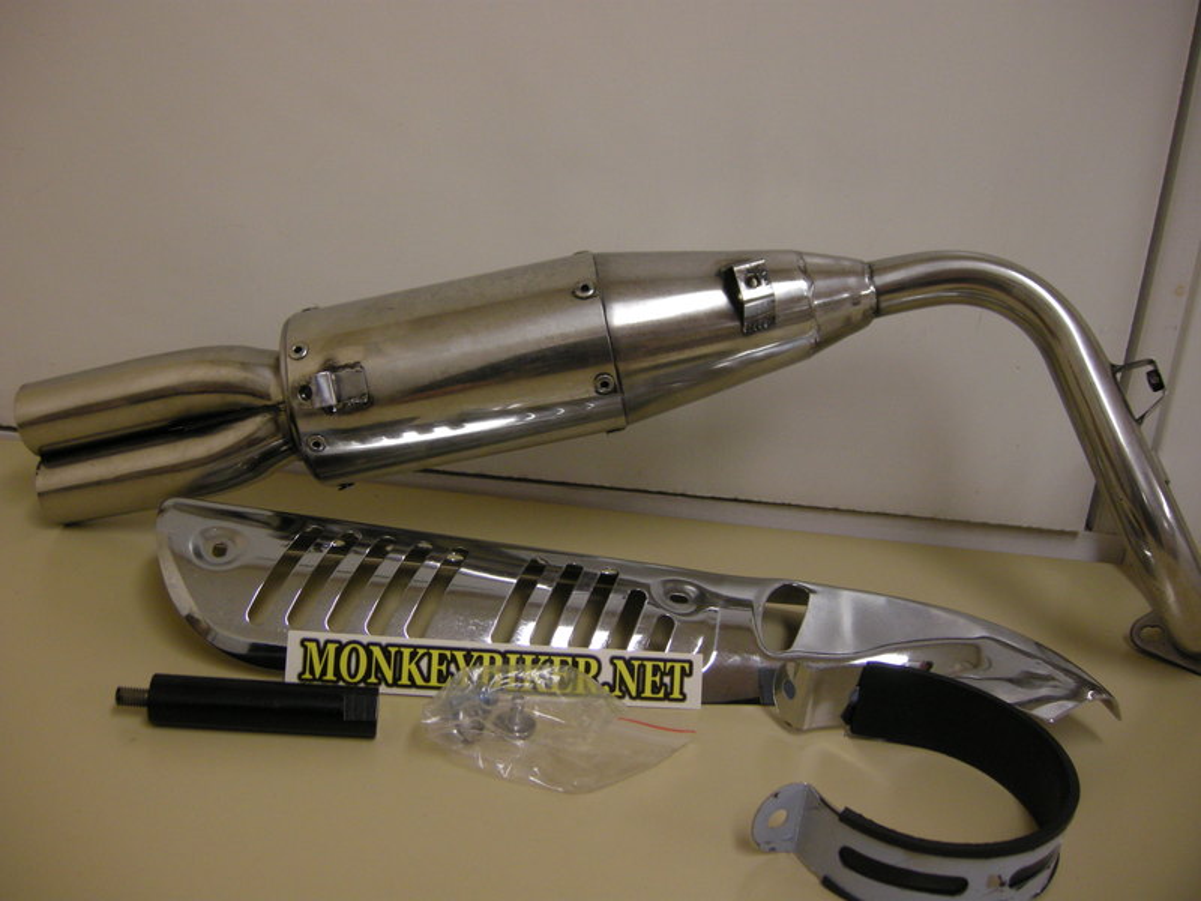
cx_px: 600
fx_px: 1214
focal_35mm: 35
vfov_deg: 40.7
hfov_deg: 52.6
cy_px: 450
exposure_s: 1/72.2
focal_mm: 7.5
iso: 194
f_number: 2.7
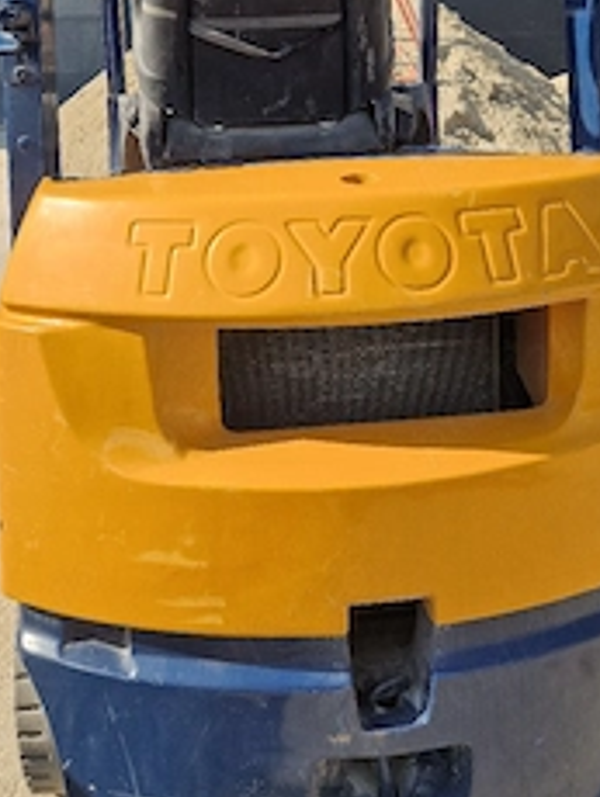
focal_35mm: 40
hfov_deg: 36.0
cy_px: 146
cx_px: 326
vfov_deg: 44.2
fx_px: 923
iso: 50
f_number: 1.8
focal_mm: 5.4
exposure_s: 1/1000
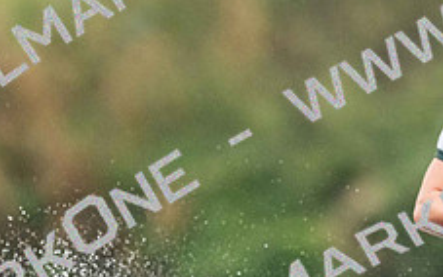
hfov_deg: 1.3
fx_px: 18899
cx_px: 525
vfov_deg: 0.8
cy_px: 128
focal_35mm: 1565
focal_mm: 600
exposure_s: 1/2500
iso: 5600
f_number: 4
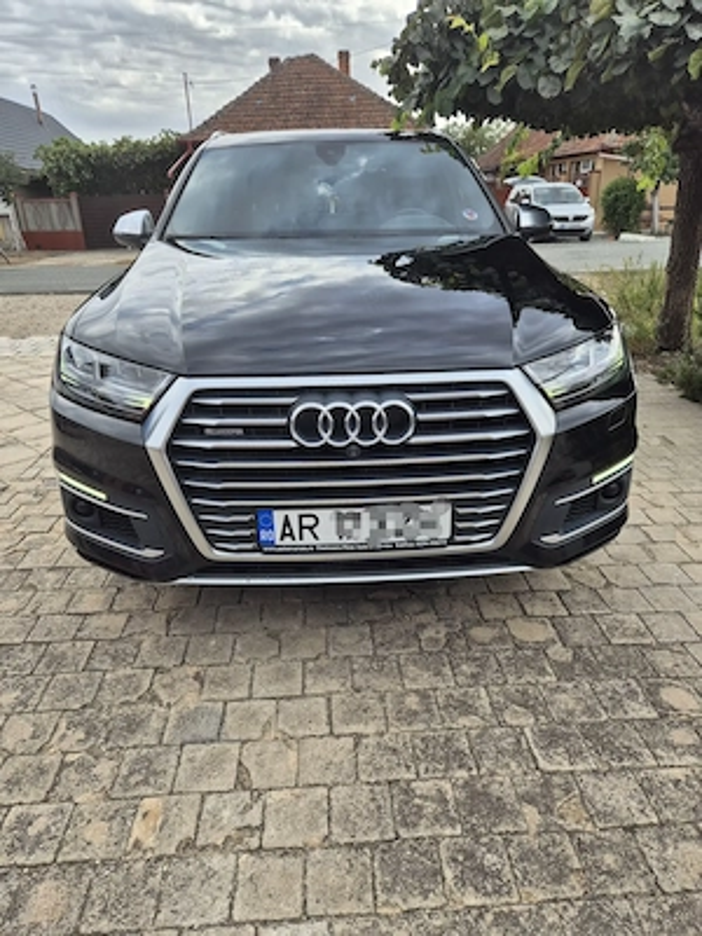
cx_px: 351
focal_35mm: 23
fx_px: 622
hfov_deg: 58.9
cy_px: 468
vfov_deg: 73.9
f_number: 1.8
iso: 25
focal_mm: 5.4
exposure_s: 1/667
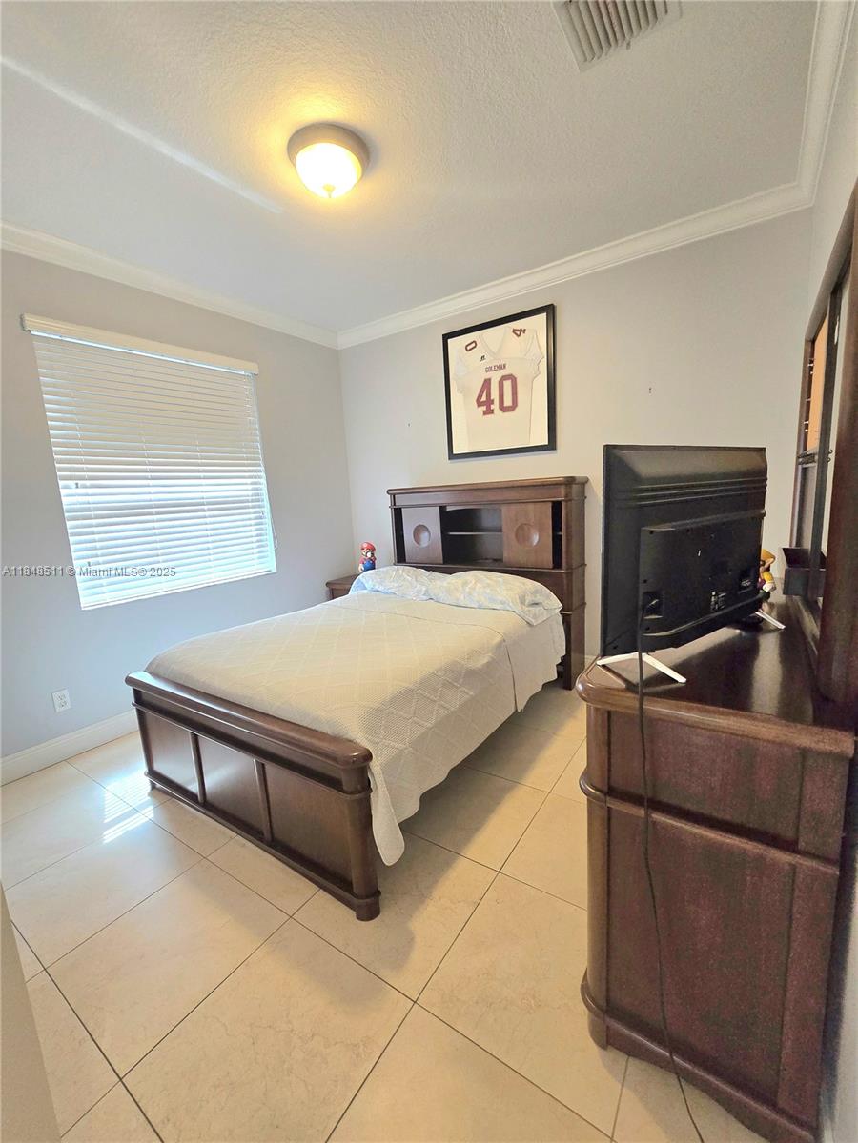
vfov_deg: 106.2
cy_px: 572
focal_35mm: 13
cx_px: 429
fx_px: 430
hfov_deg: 89.9
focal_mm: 2.2
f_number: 2.2
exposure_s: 1/60.2
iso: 250
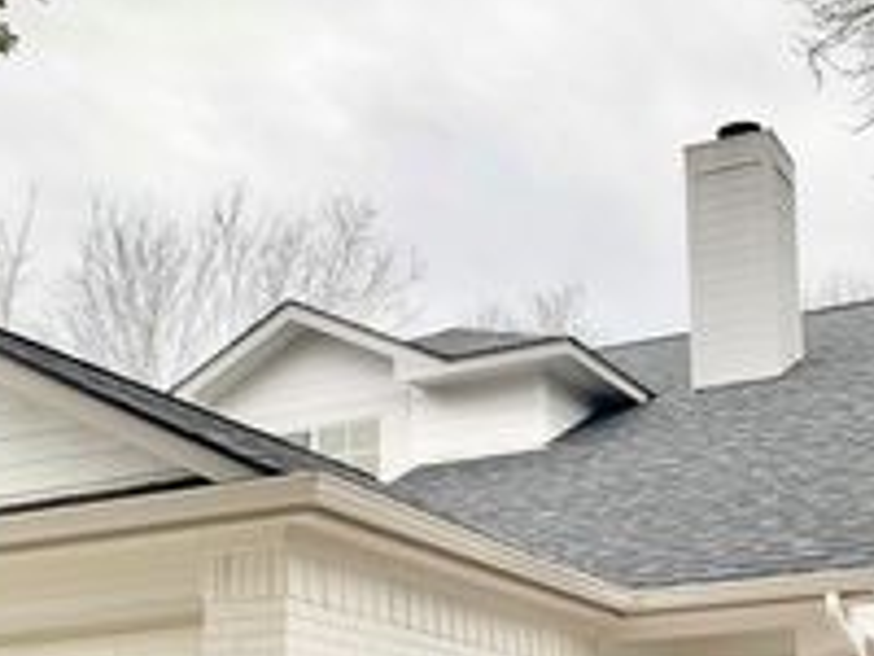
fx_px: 1641
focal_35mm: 65
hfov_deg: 29.8
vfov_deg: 21.8
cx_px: 472
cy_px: 645
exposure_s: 1/187
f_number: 1.8
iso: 25
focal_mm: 4.25
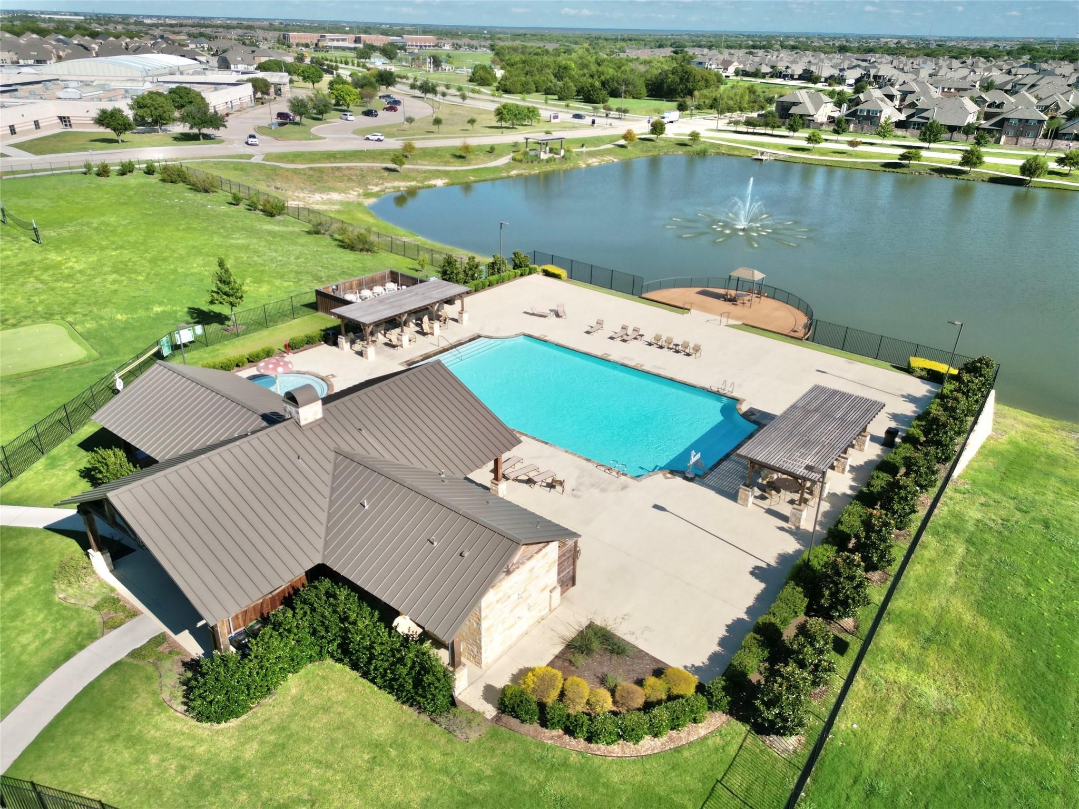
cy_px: 404
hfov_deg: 71.6
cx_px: 540
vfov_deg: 56.8
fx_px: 748
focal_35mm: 24
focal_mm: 6.72
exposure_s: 1/4000
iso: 140
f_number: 1.7
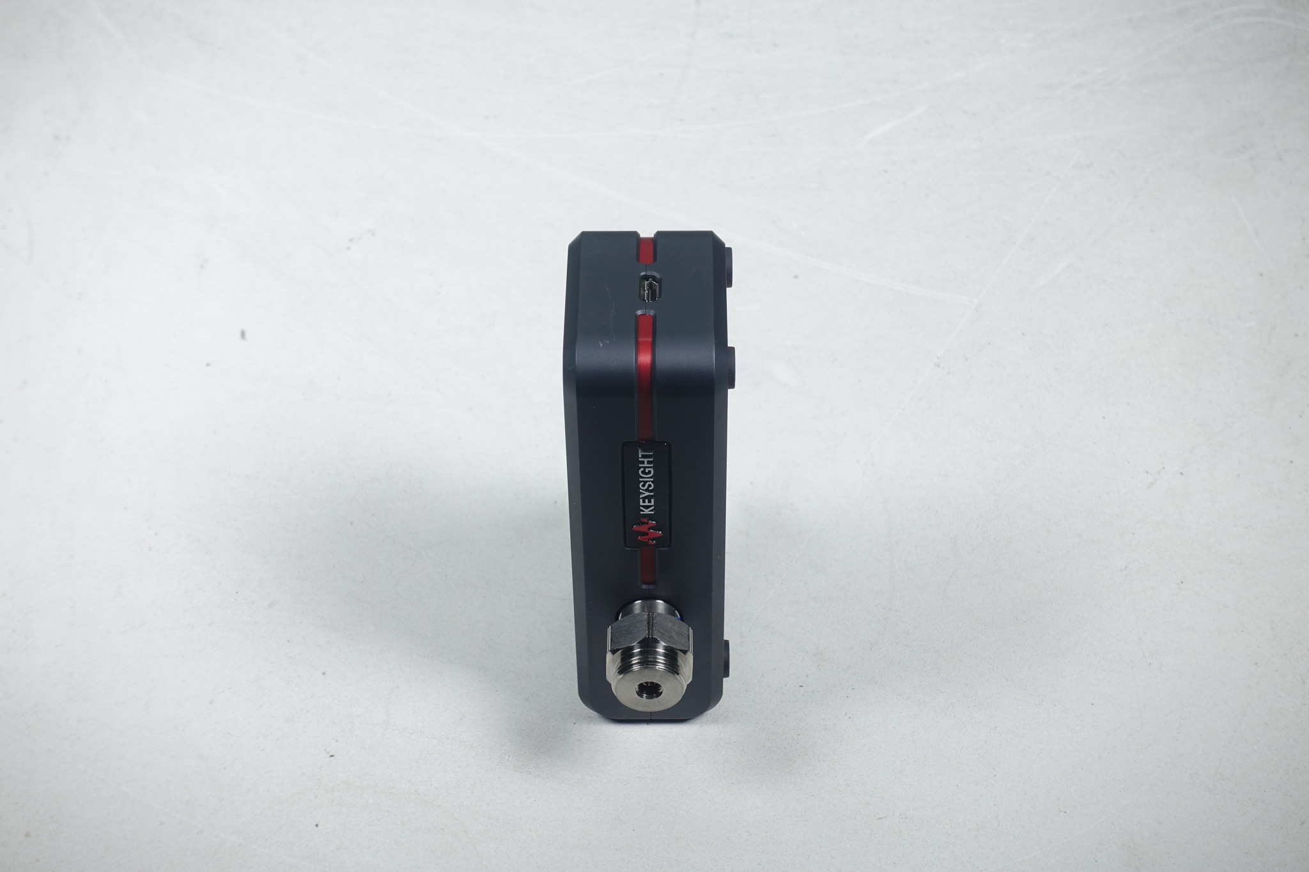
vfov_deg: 19.5
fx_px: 2545
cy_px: 436
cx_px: 654
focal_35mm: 70
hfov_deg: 28.8
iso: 125
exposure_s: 1/160
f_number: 5.6
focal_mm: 25.7
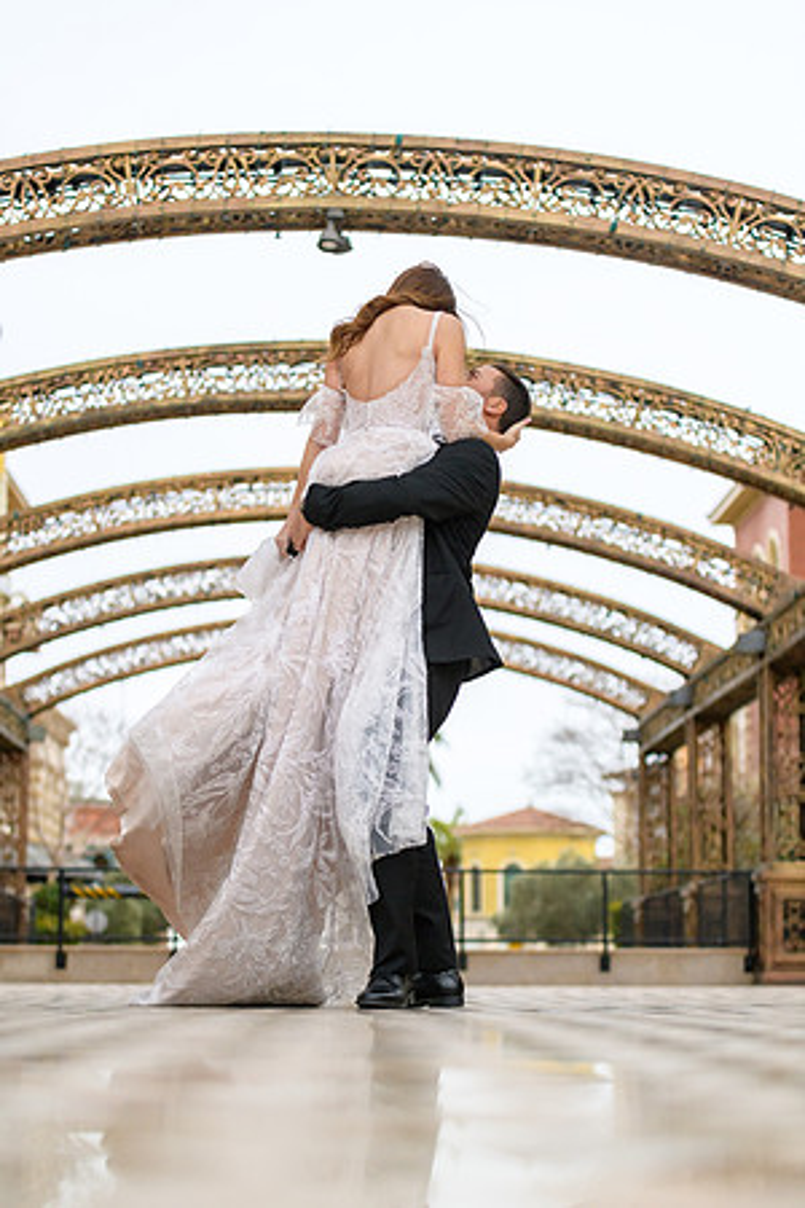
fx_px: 2348
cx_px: 402
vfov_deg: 28.8
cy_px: 604
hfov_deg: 19.5
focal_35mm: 70
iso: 400
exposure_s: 1/3200
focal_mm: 70
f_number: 2.8
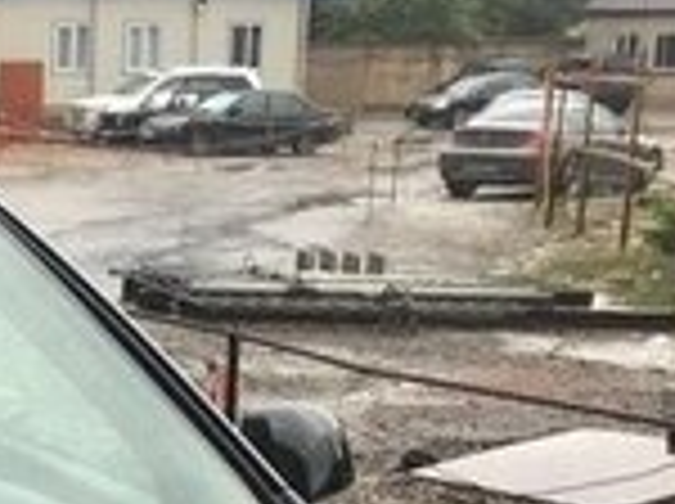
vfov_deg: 10.9
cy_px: 884
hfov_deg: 14.8
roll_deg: -0.1
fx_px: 2492
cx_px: -198
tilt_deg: -18.3
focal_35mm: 128
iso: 25
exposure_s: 1/50
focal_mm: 4.15
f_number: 2.2
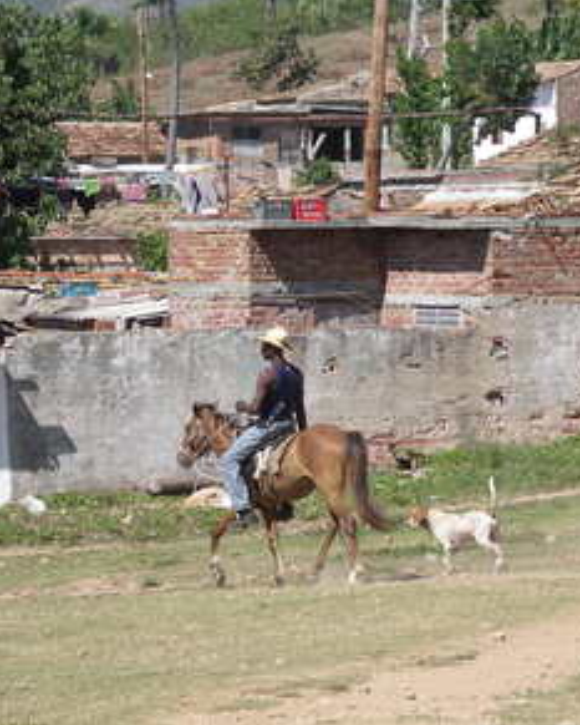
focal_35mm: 245
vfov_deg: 7.9
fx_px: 5254
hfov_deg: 6.3
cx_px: 363
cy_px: 362
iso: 80
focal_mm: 39
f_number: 5.6
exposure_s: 1/320
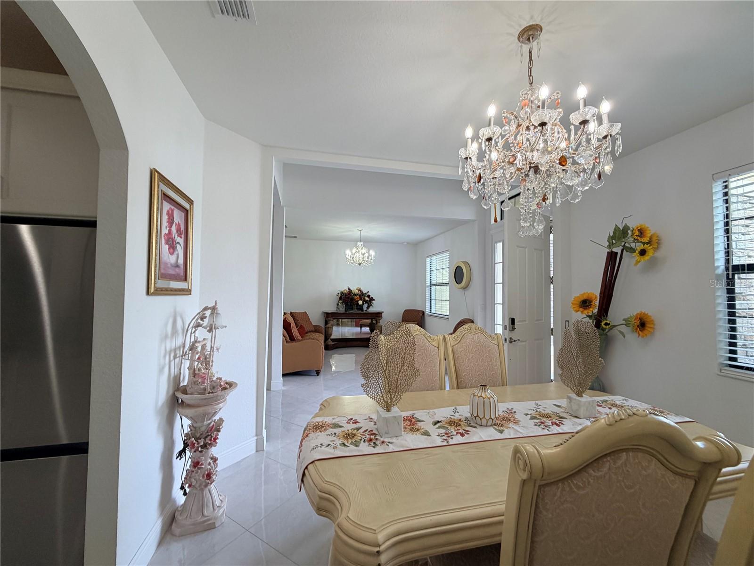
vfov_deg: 85.7
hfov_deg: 102.1
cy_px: 283
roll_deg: -0.2
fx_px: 305
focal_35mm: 14
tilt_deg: +0.5
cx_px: 377
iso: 100
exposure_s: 1/120
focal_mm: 2.22
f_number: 2.2
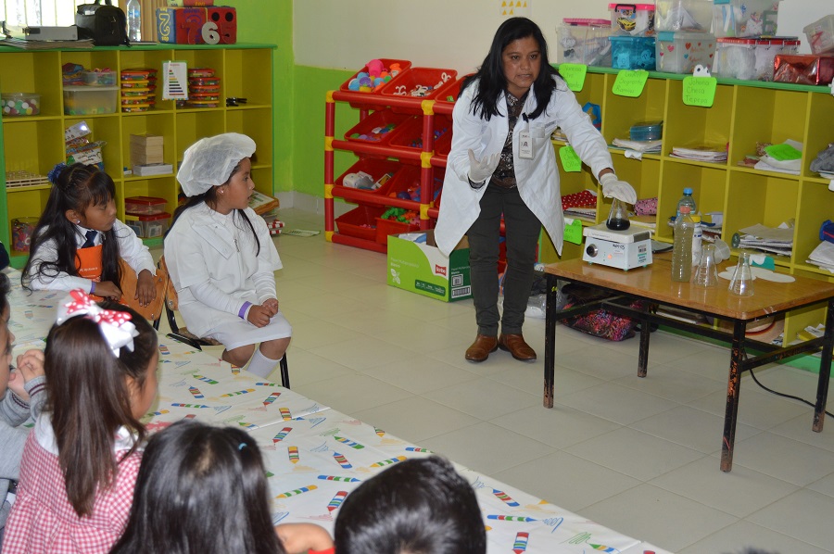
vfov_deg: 28.0
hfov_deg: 41.2
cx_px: 417
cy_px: 277
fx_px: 1111
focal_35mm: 48
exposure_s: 1/60
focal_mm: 32
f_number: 4.5
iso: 400
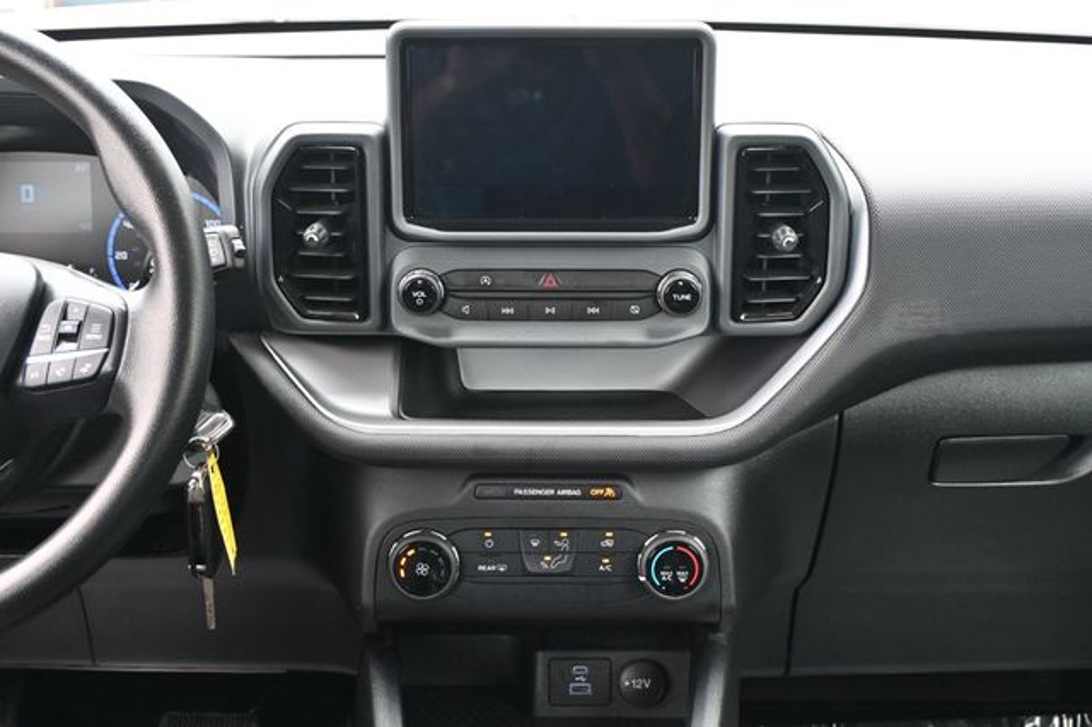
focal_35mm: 46
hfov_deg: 43.0
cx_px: 546
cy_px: 364
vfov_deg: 29.4
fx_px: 1387
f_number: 4.8
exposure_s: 1/125
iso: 1000
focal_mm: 30.5
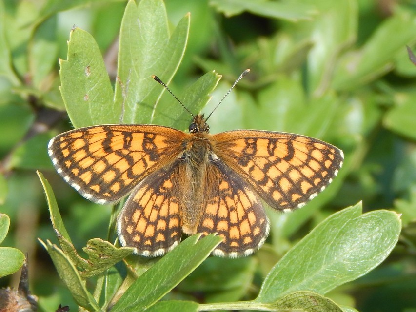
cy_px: 156
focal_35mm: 182
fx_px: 2188
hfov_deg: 10.9
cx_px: 208
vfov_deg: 8.2
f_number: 5.3
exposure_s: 1/160
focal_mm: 32.8
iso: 125
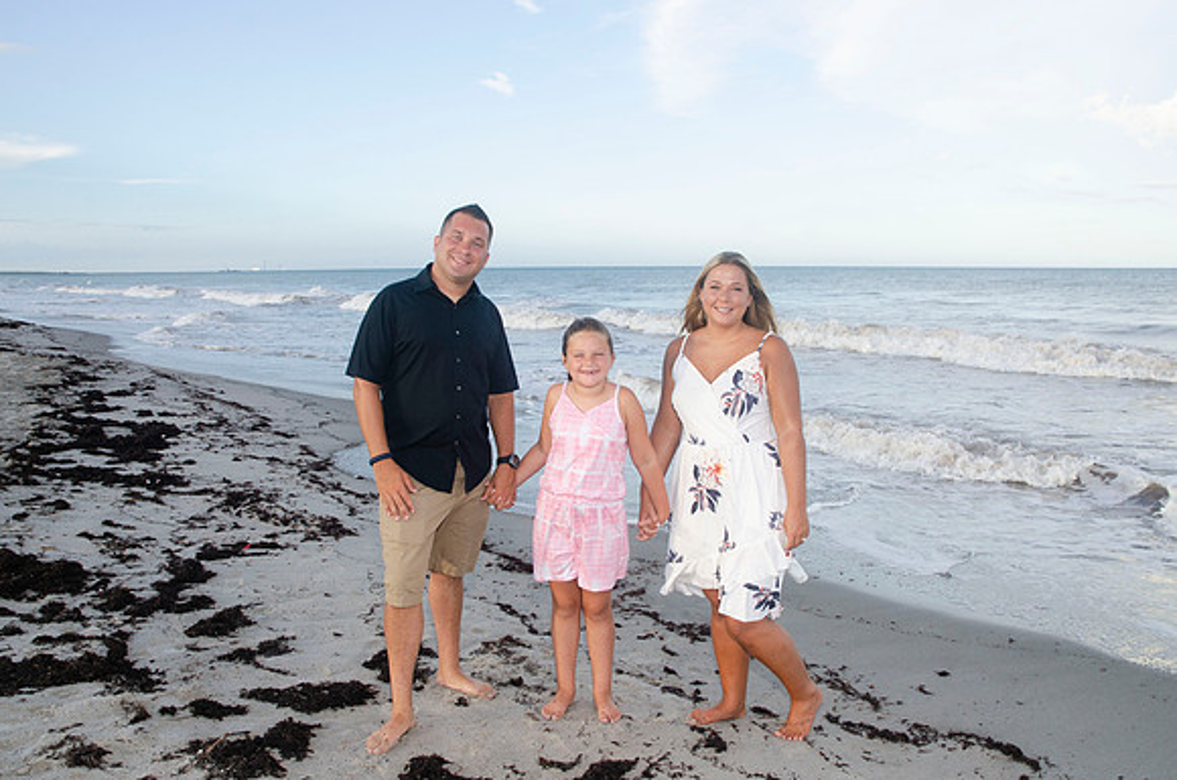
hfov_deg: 65.8
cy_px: 390
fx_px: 909
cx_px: 588
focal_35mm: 28
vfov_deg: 46.4
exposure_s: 1/250
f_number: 8
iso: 100
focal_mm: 18
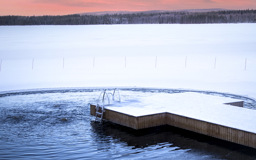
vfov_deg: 19.7
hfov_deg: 31.0
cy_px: 106
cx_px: 152
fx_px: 460
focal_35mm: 66
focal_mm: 34
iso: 320
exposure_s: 1/160
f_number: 2.8
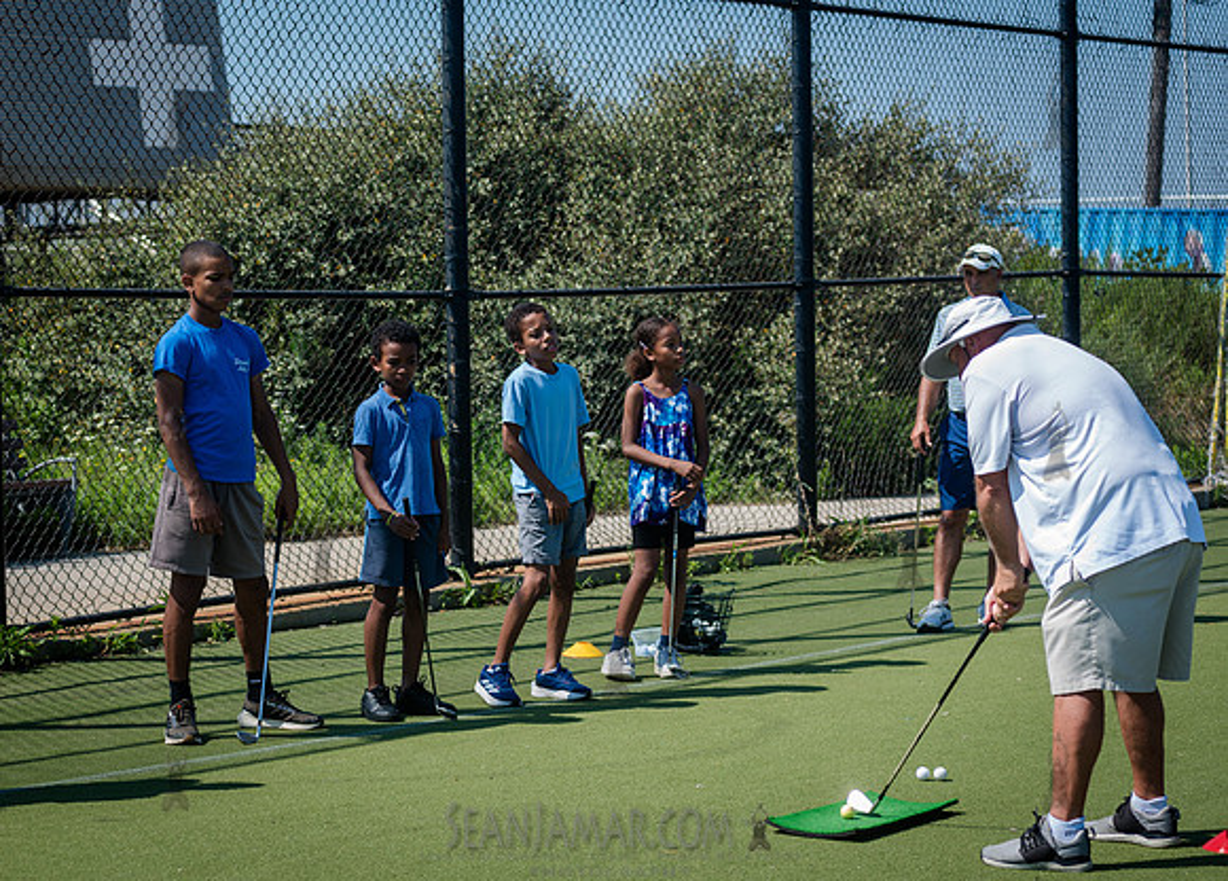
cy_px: 417
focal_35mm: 88
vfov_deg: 16.2
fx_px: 3087
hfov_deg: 22.5
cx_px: 534
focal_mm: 80
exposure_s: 1/500
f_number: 4
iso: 100
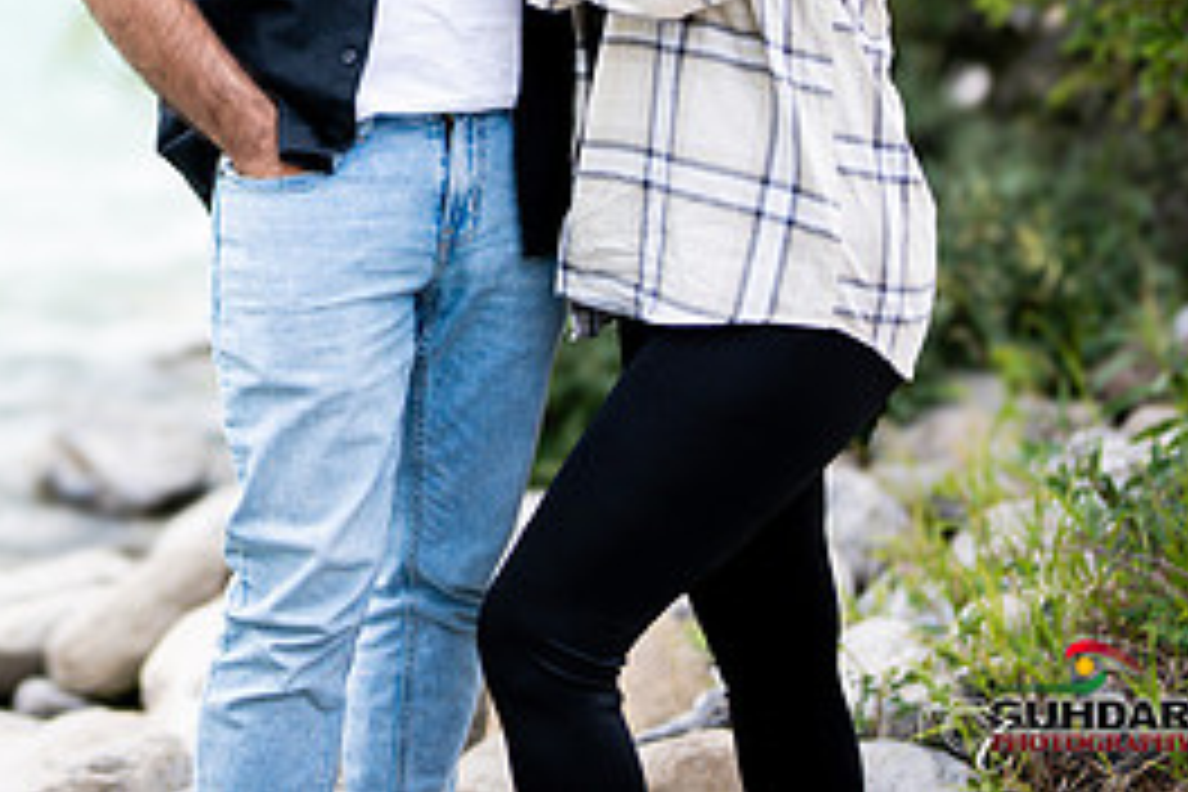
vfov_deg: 17.2
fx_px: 2541
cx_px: -76
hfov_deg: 24.7
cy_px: -74
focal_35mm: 77
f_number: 1.2
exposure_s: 1/5000
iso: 200
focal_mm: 35
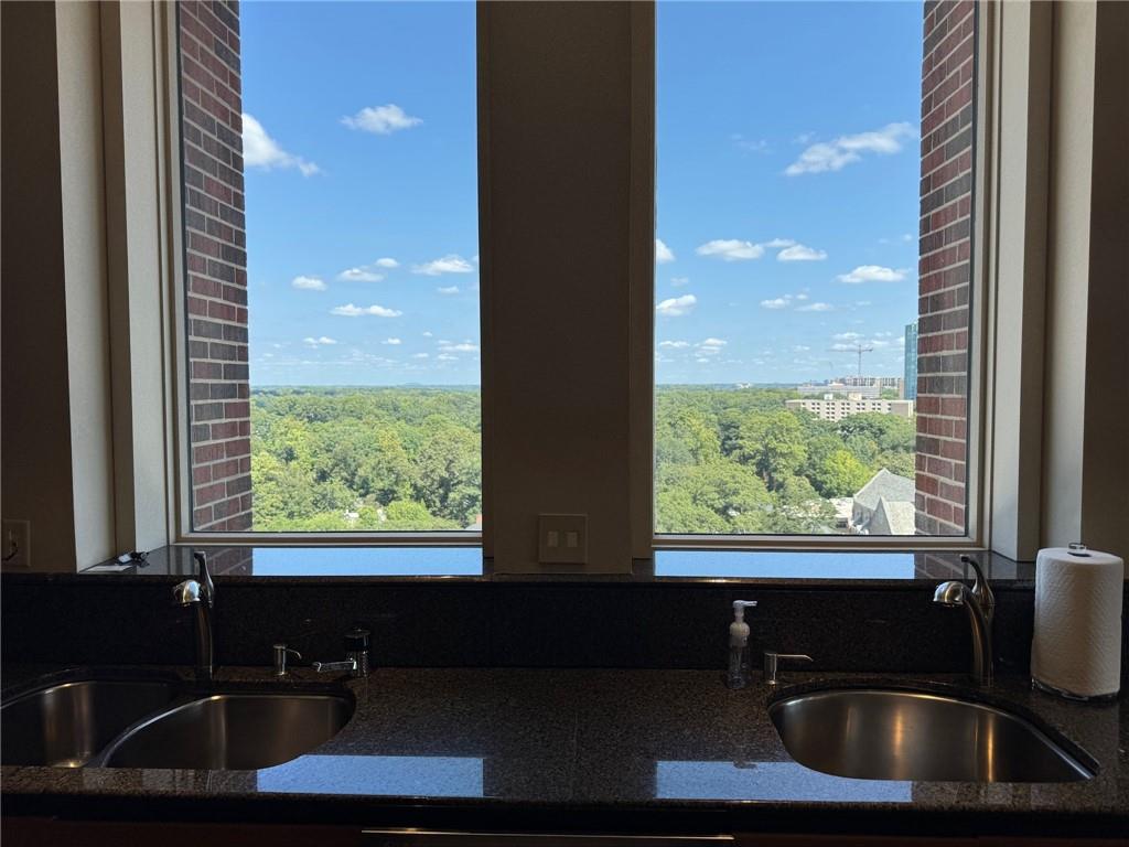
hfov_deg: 71.6
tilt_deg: -2.6
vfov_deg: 56.8
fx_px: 783
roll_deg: +0.7
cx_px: 564
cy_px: 424
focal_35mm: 24
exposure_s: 1/2041
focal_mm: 6.76
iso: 80
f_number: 1.78
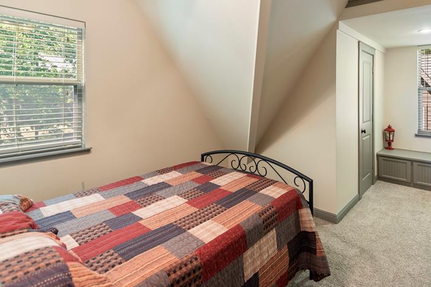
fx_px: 239
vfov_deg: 61.2
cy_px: 110
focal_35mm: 20
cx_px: 266
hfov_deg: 82.6
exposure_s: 1/20
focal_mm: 14
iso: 100
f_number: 2.8
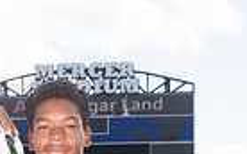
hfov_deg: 15.7
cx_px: 66
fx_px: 895
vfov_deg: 8.7
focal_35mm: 133
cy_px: 401
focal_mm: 40
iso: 125
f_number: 7.1
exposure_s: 1/320
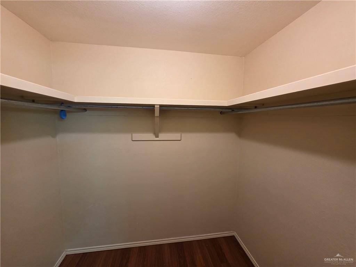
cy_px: 134
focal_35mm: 13
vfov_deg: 89.9
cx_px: 178
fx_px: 134
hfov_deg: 106.2
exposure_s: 1/60
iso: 200
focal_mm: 2.2
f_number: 1.9
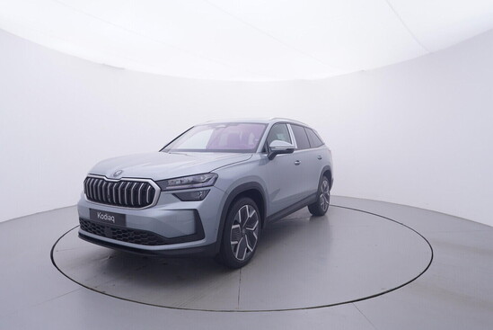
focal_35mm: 22
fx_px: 308
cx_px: 246
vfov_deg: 56.2
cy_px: 165
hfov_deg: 77.3
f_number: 5
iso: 200
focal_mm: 15
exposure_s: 1/80
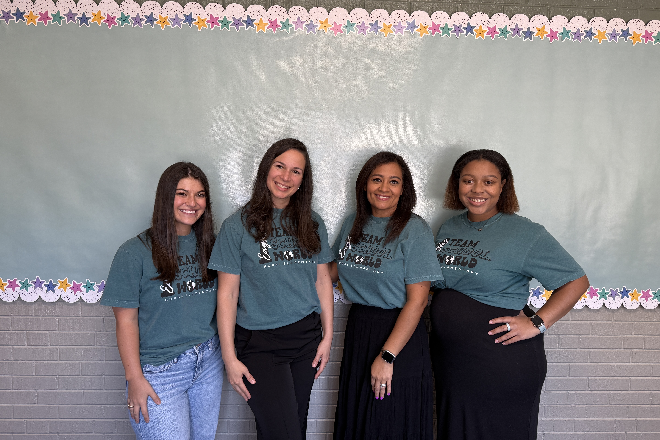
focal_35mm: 25
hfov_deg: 71.5
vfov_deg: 51.2
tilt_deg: -4.2
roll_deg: -1.3
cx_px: 330
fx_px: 458
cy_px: 200
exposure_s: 1/120
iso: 160
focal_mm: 6.76
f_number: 1.78
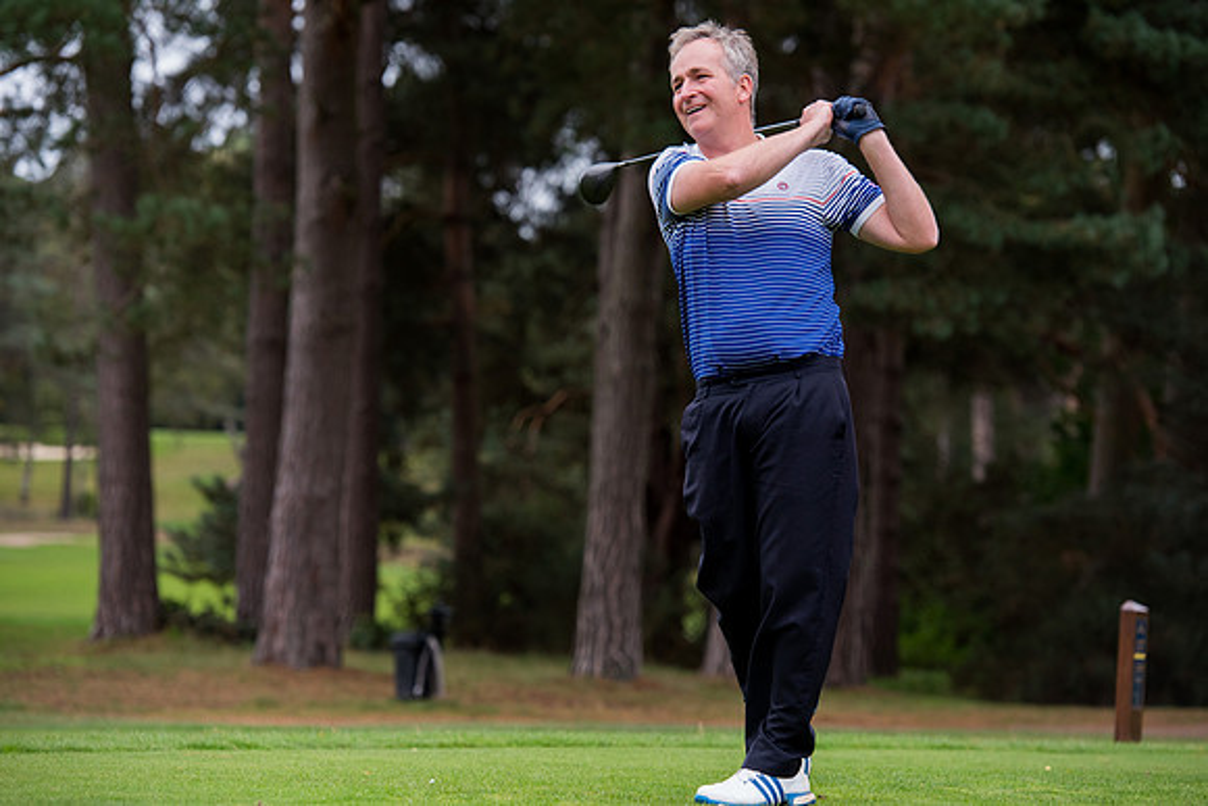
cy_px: 403
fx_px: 4531
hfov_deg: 15.2
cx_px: 604
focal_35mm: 135
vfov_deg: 10.2
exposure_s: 1/1000
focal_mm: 135
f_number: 4
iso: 800
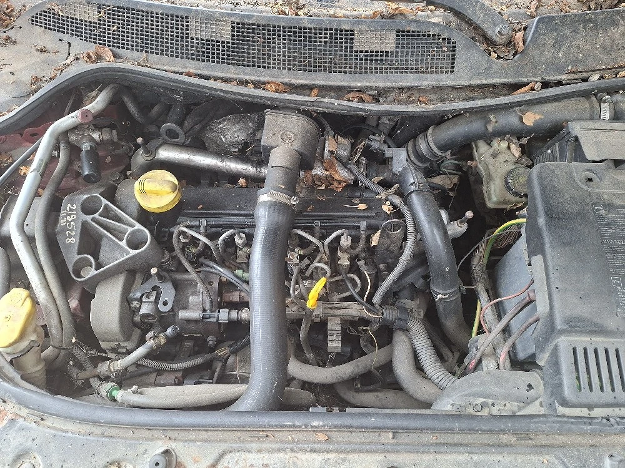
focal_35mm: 23
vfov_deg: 58.9
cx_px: 312
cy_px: 234
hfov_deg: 73.9
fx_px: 415
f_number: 1.8
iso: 200
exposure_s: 1/50
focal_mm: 5.54
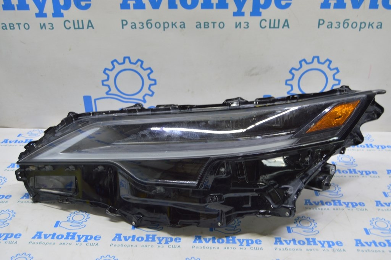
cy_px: 130
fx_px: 423
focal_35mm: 39
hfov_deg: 49.6
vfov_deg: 34.2
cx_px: 196
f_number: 5.6
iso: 400
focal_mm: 26
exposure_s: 1/20
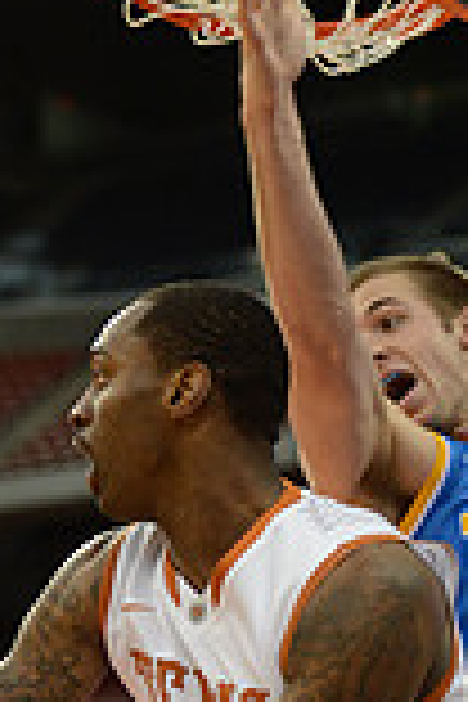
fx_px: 3939
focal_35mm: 202
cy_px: 698
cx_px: 362
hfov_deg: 6.8
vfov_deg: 10.1
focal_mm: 70
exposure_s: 1/1250
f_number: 2.8
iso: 2000
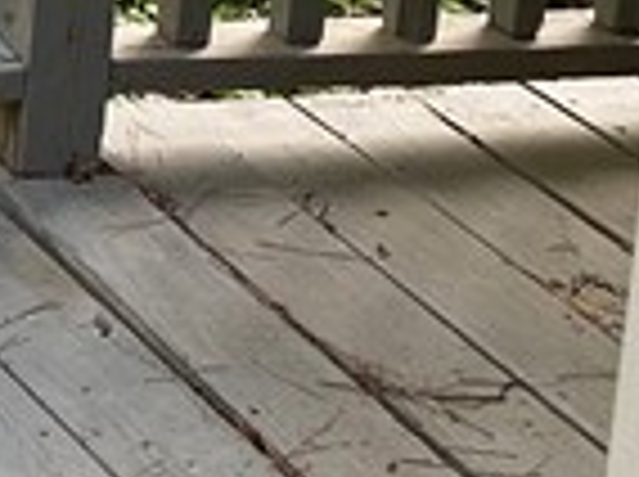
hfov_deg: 9.2
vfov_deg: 7.3
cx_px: -1012
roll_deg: -1.8
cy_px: -729
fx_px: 3465
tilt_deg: -9.9
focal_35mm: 188
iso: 64
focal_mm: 4.25
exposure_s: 1/122
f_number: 1.8
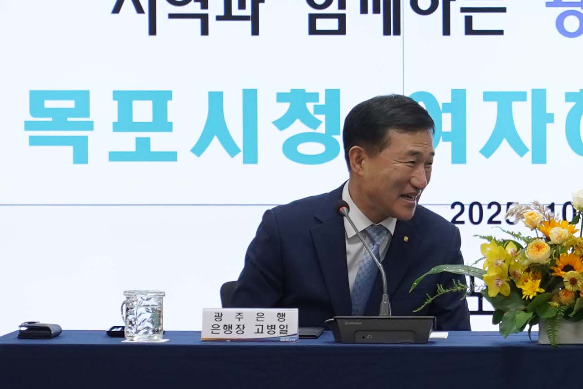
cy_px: 310
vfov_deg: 4.2
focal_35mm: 328
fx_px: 5313
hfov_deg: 6.3
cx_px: 626
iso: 800
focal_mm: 70
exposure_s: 1/160
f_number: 4
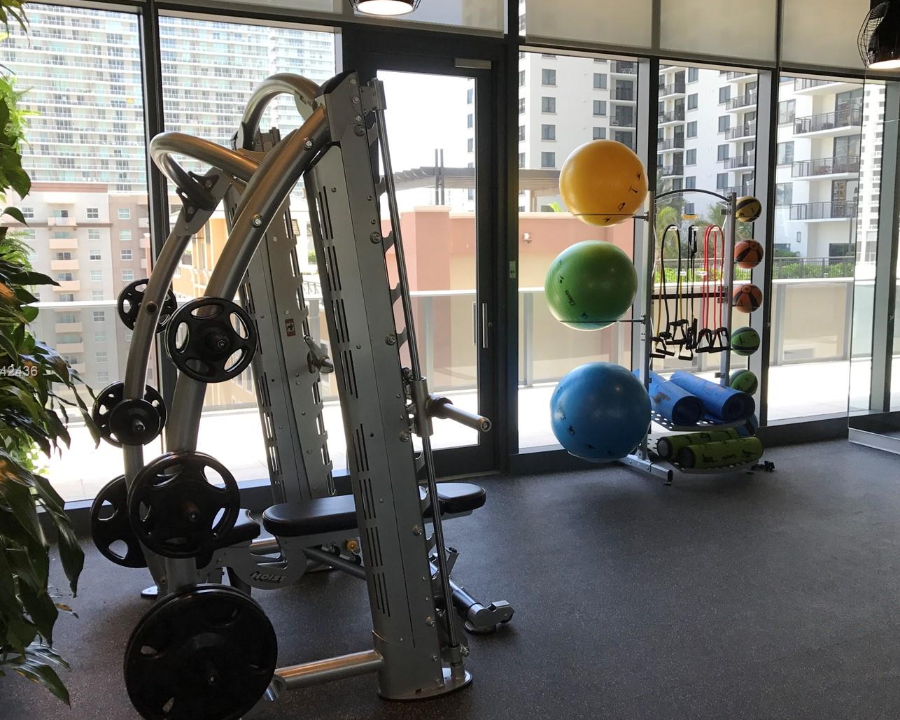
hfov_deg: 52.8
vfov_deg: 43.4
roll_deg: +0.7
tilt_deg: -9.3
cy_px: 372
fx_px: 906
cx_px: 487
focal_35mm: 34
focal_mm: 3.99
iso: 32
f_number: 1.8
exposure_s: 1/120
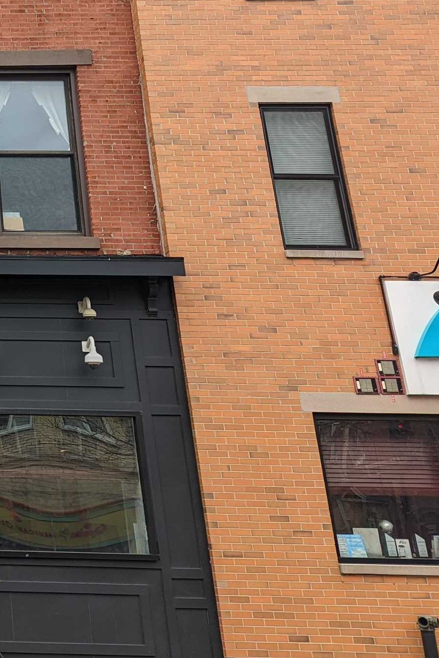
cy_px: 124
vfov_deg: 33.9
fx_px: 1042
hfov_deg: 20.2
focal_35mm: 57
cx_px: -234
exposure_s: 1/1272
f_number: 1.85
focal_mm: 6.81
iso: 42
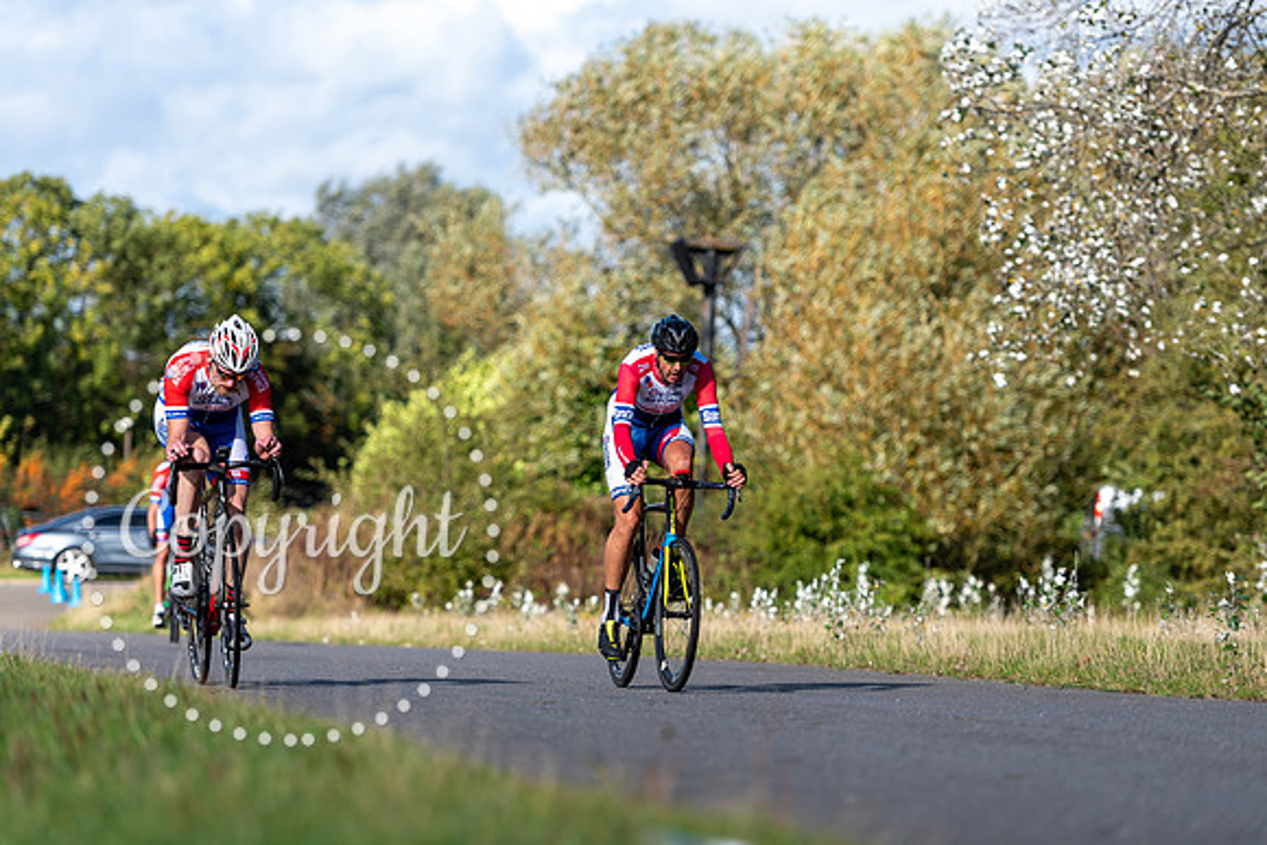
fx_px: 5104
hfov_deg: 14.2
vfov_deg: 9.5
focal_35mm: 145
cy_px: 422
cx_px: 634
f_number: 2.8
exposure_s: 1/2500
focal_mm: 145
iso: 160
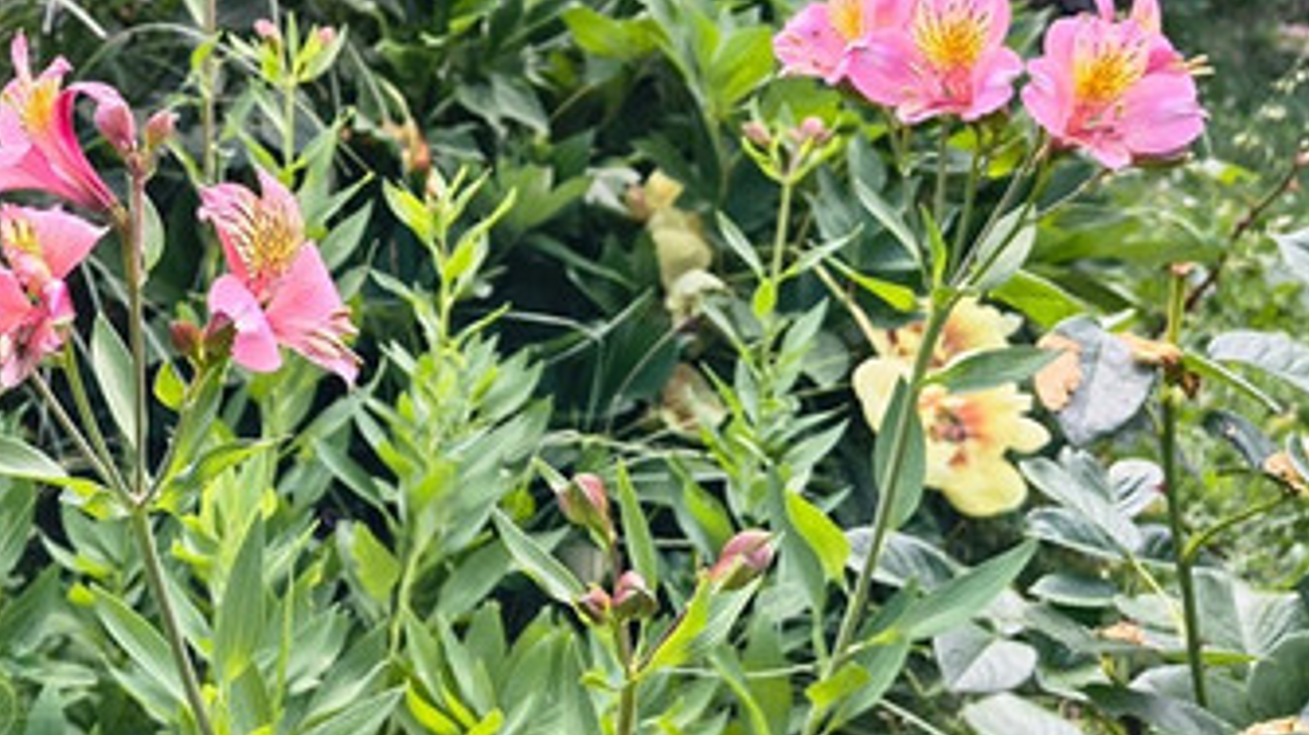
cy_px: 82
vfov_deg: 23.3
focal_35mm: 50
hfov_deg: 39.0
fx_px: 1735
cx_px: 184
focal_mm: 5.56
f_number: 1.8
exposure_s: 1/161
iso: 100
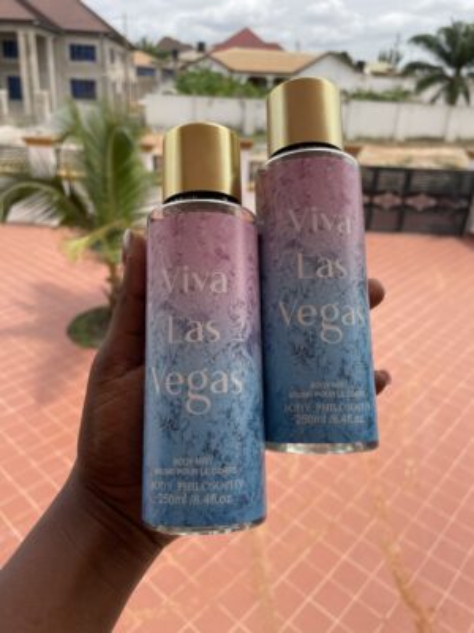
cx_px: 237
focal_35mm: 26
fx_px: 475
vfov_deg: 67.3
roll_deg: -2.8
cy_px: 316
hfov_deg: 53.1
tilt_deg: -23.9
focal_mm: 4.2
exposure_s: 1/2398
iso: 32
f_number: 1.6
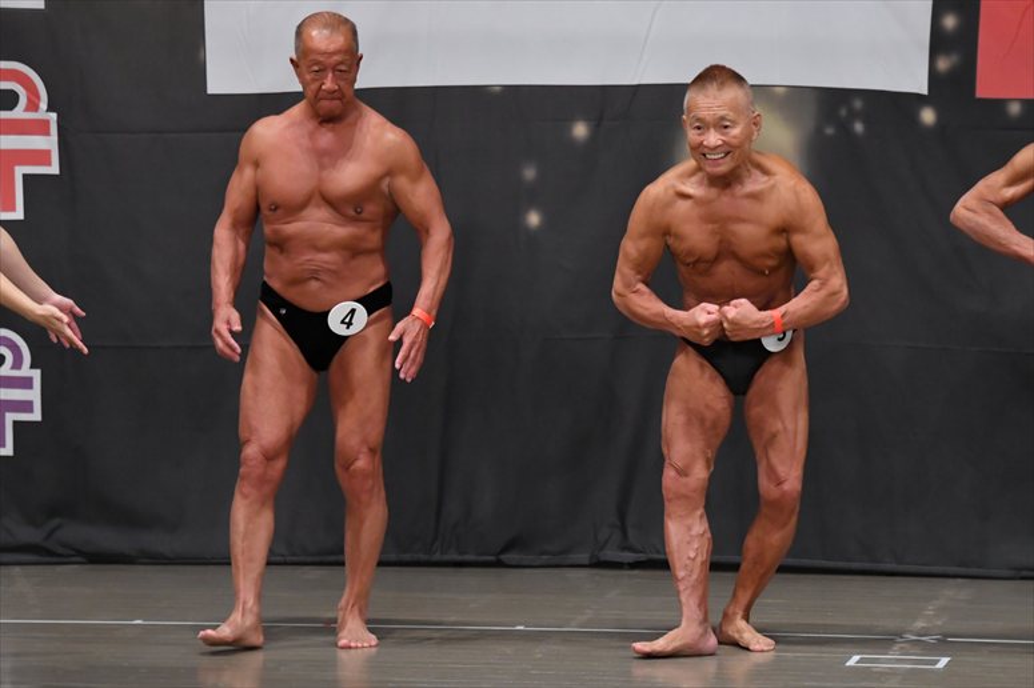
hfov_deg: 8.1
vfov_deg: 5.4
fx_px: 7321
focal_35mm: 255
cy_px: 344
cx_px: 517
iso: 4000
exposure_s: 1/400
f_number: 5.6
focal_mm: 170
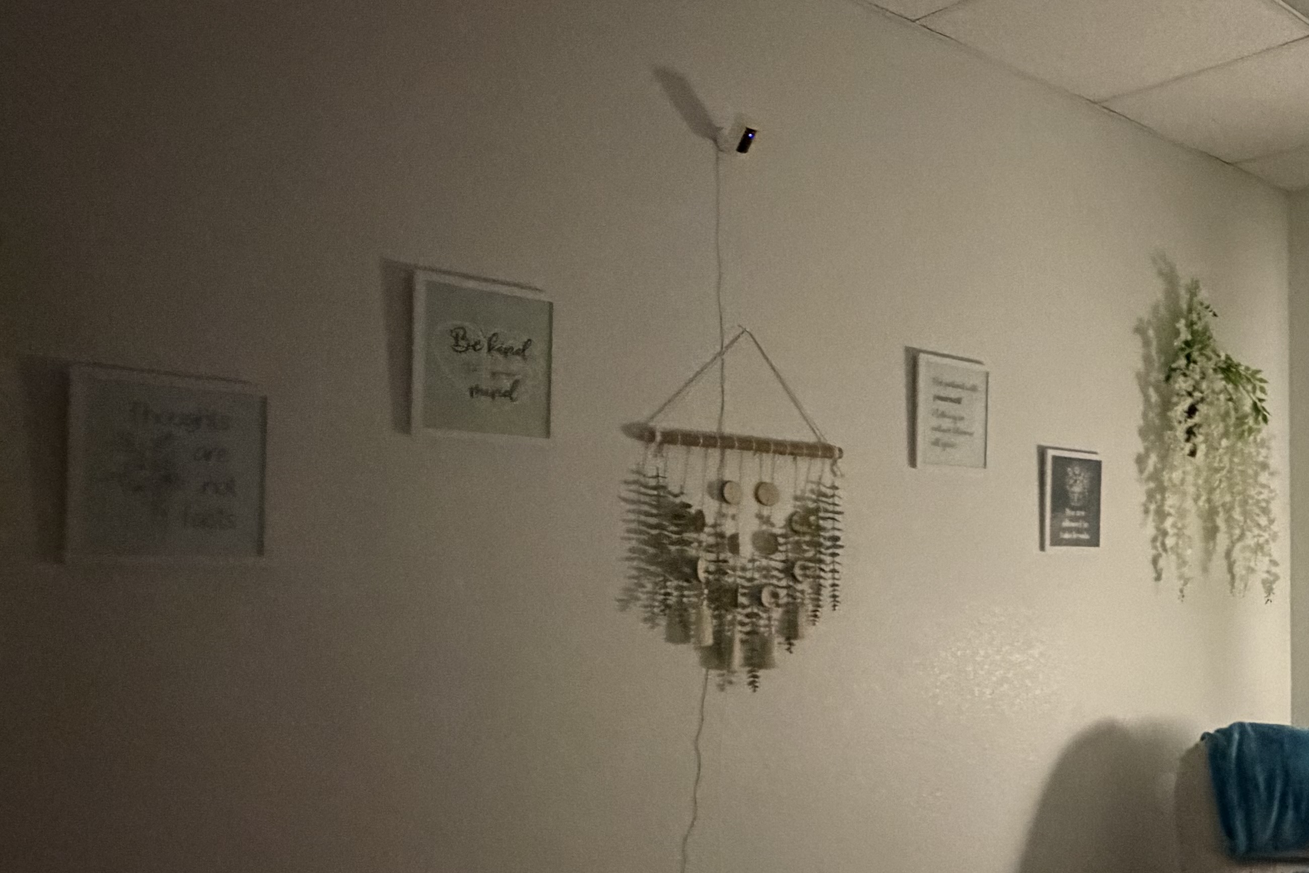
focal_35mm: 32
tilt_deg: -0.6
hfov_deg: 49.2
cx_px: 1277
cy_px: 561
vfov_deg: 40.7
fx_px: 1164
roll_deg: +0.2
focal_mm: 2.22
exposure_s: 1/31
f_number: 2.2
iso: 1600
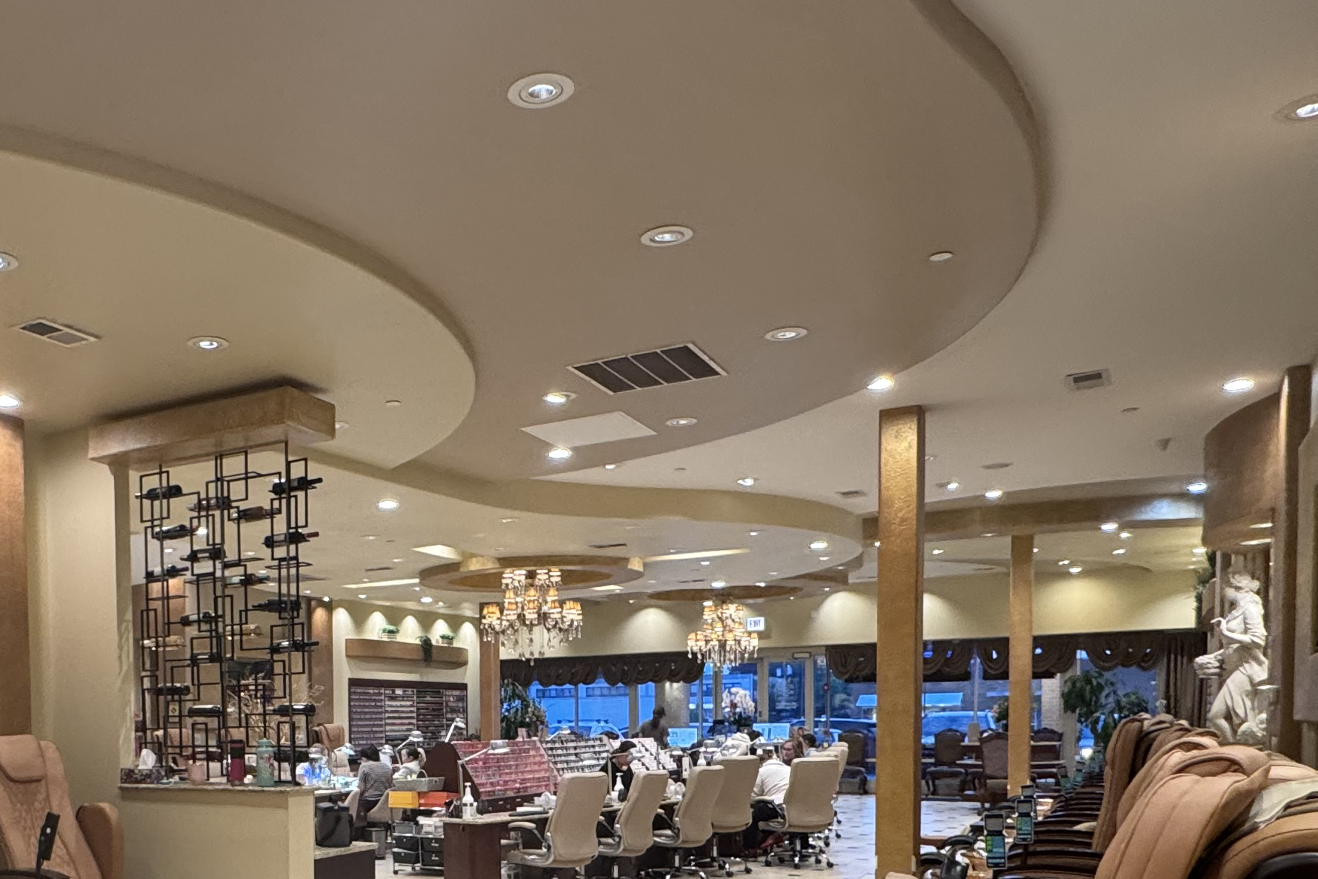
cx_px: 327
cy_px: 784
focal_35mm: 33
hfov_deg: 54.5
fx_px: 1208
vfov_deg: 37.5
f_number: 2.2
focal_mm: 2.22
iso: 250
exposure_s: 1/60
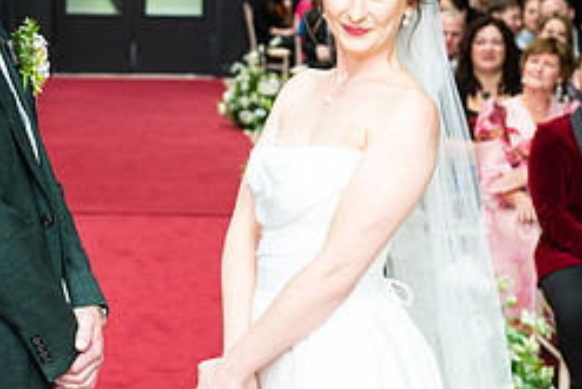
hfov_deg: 21.6
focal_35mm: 94
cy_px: 131
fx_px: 1520
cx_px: 184
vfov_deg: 14.5
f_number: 3.5
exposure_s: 1/200
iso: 400
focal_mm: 40
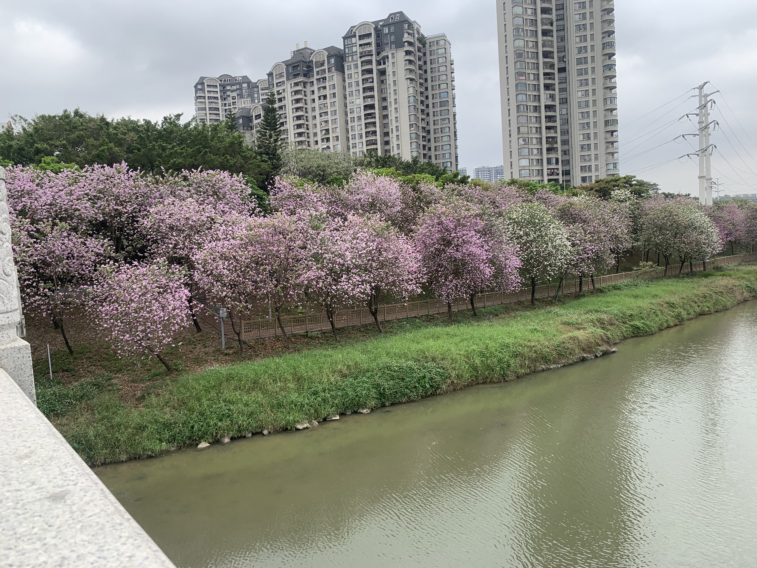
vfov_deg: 53.1
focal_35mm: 26
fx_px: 569
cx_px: 378
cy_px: 284
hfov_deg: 67.3
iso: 25
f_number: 1.8
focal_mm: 4.25
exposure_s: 1/471
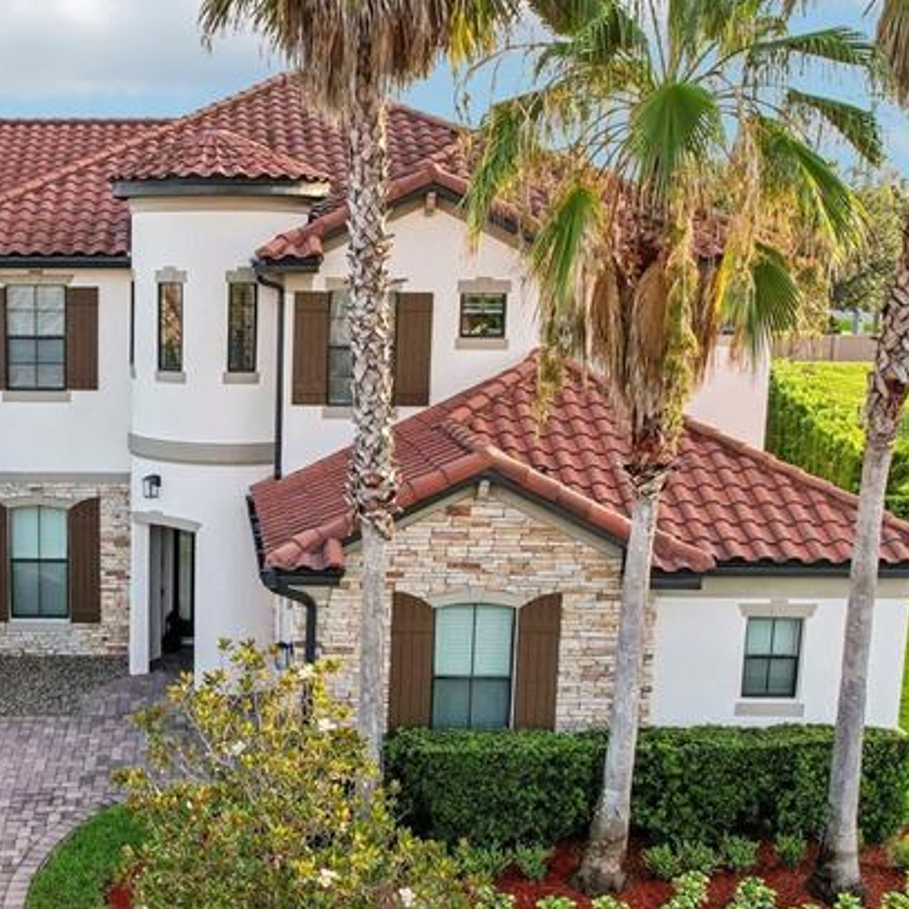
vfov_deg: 36.0
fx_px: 1396
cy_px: 511
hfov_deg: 34.6
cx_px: 145
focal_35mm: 47
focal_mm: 8.4
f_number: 2.8
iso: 100
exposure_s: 1/500
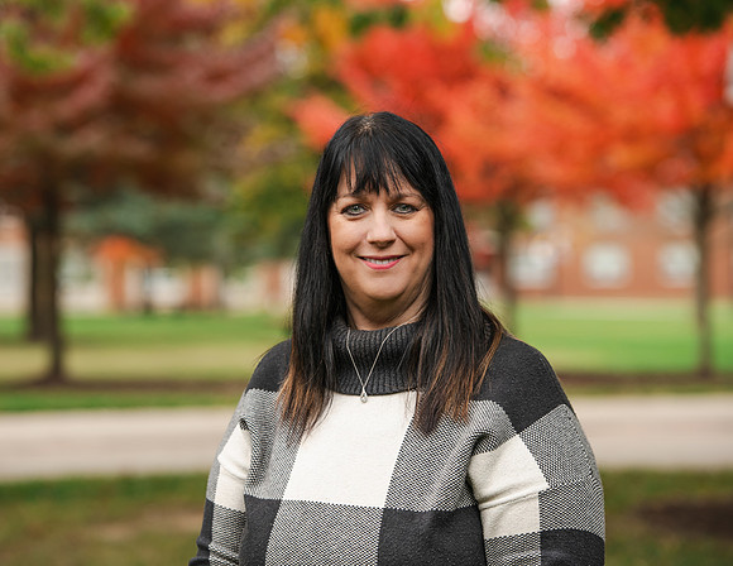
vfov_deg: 11.2
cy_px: 283
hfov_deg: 14.5
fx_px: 2879
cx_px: 323
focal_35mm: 134
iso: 200
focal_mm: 122
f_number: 4
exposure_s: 1/200
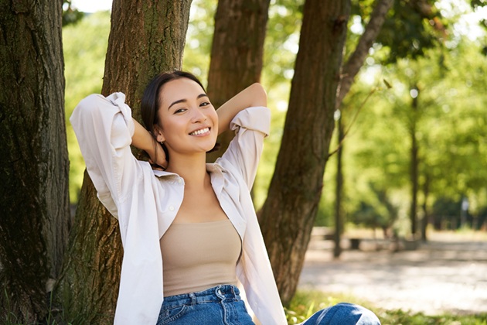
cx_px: 244
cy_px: 162
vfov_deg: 24.6
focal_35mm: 55
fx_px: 744
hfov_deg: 36.2
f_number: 2.2
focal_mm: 55
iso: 100
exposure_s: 1/500
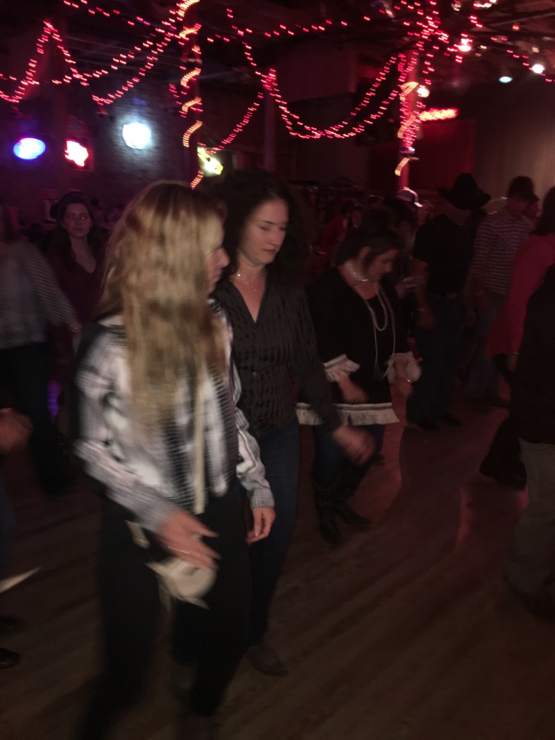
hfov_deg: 48.2
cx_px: 278
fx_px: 620
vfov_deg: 61.6
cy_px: 370
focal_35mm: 29
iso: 160
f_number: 2.2
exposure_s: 1/16
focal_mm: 4.15
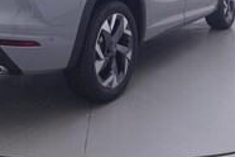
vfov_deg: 19.0
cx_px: 99
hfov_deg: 30.3
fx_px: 434
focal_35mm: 66
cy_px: -45
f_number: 5
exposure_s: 1/80
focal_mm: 15
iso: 200
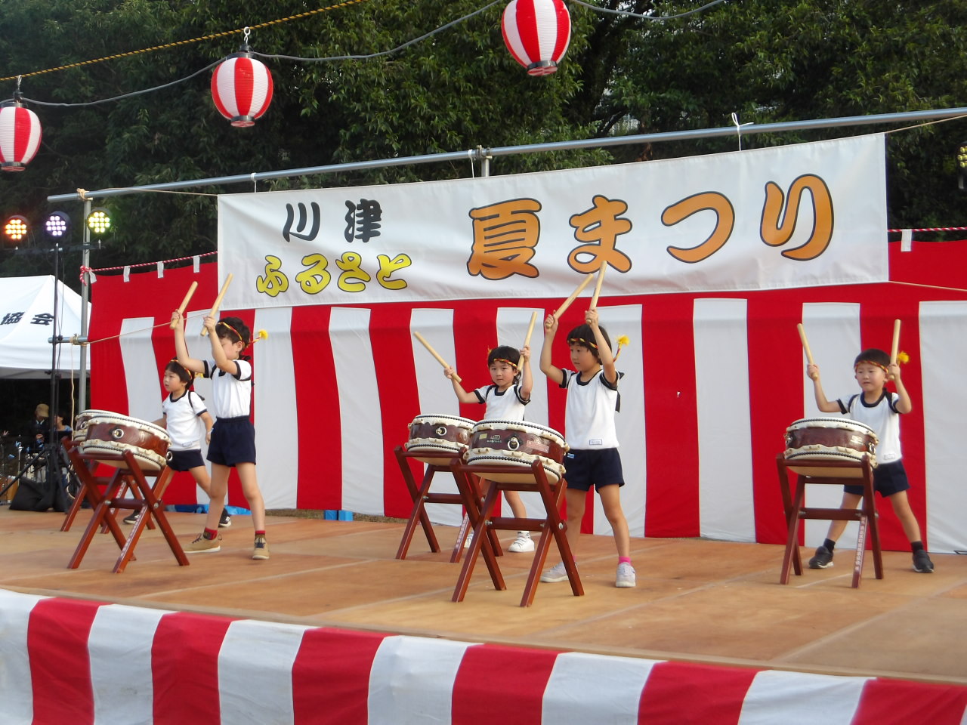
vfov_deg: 27.5
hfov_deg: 36.2
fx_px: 1481
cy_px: 362
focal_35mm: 53
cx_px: 484
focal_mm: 9.4
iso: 100
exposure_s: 1/312
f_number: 4.2
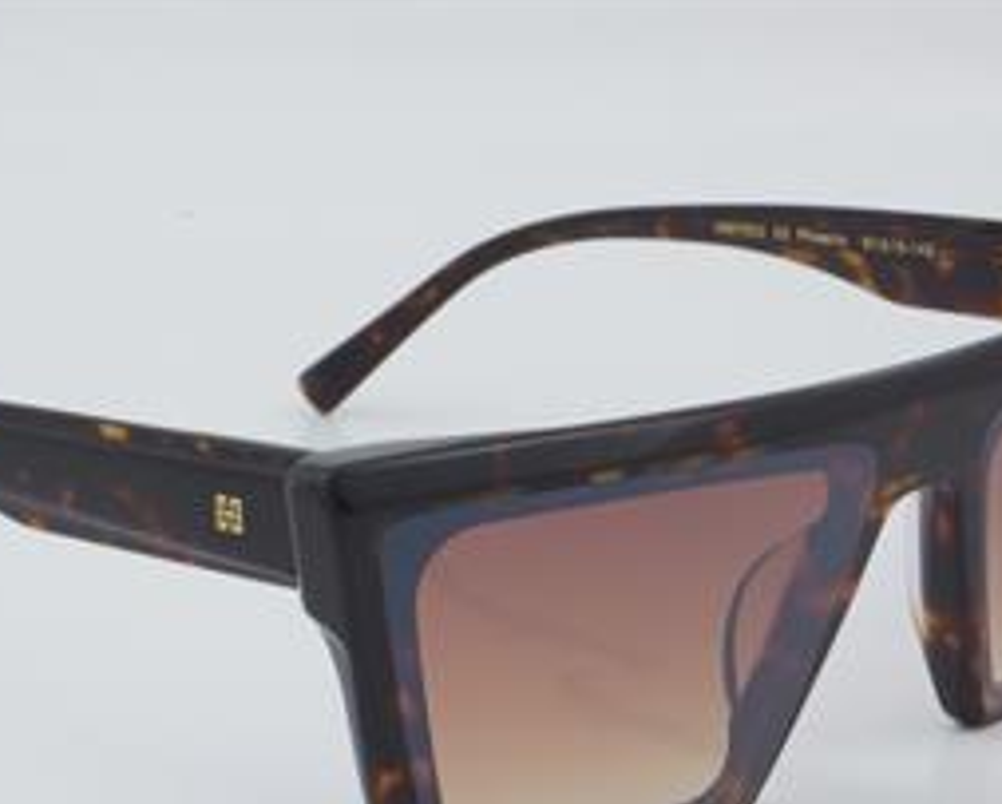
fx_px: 3296
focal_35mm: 111
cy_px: 511
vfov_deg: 13.9
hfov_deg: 17.3
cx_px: 479
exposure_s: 1/3
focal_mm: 50
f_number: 32
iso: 100
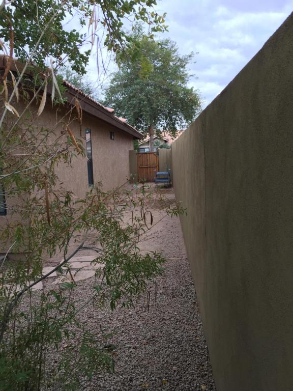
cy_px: 196
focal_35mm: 29
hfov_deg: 48.2
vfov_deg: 61.7
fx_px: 327
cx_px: 146
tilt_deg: -6.9
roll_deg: +1.9
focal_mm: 4.15
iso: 40
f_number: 2.2
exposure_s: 1/120
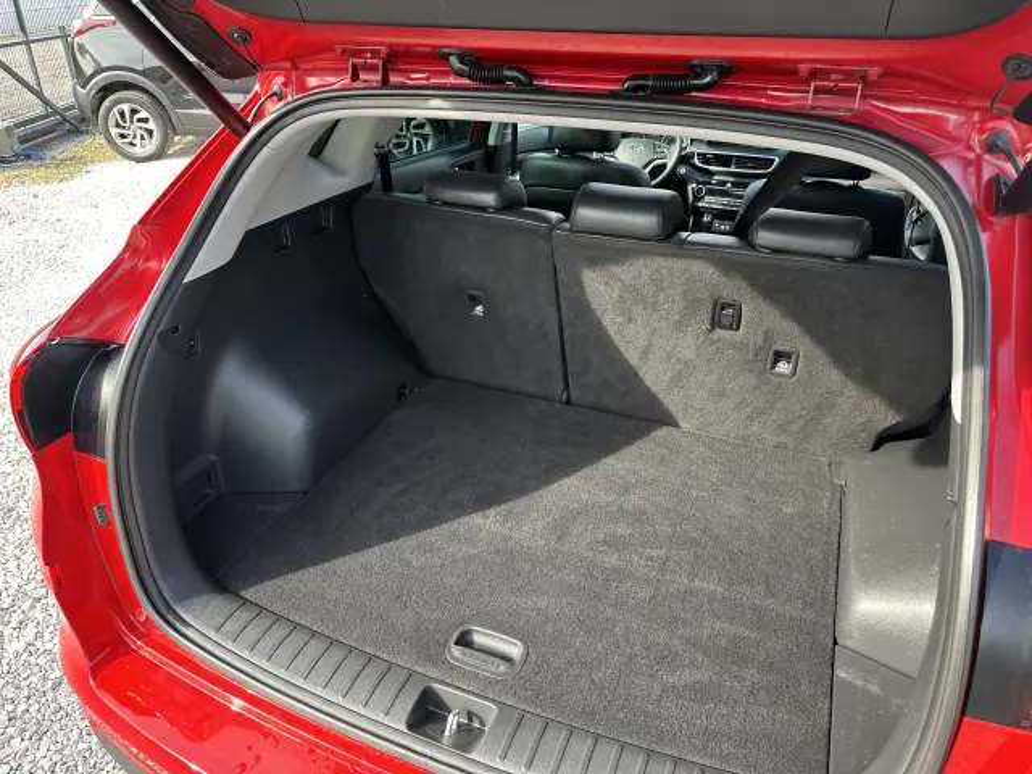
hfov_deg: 71.6
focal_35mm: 24
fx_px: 716
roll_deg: -2.1
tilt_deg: -27.3
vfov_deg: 56.8
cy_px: 387
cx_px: 516
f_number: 1.78
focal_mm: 6.86
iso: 100
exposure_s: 1/172
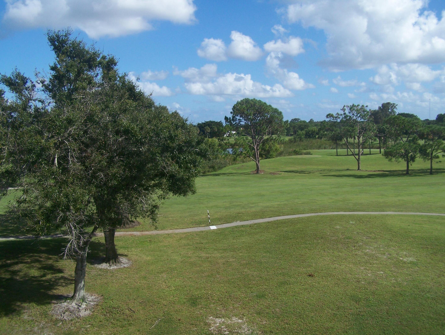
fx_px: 489
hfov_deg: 48.9
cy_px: 168
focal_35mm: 38
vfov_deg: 37.8
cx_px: 222
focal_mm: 6.3
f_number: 4
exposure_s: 1/800
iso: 80
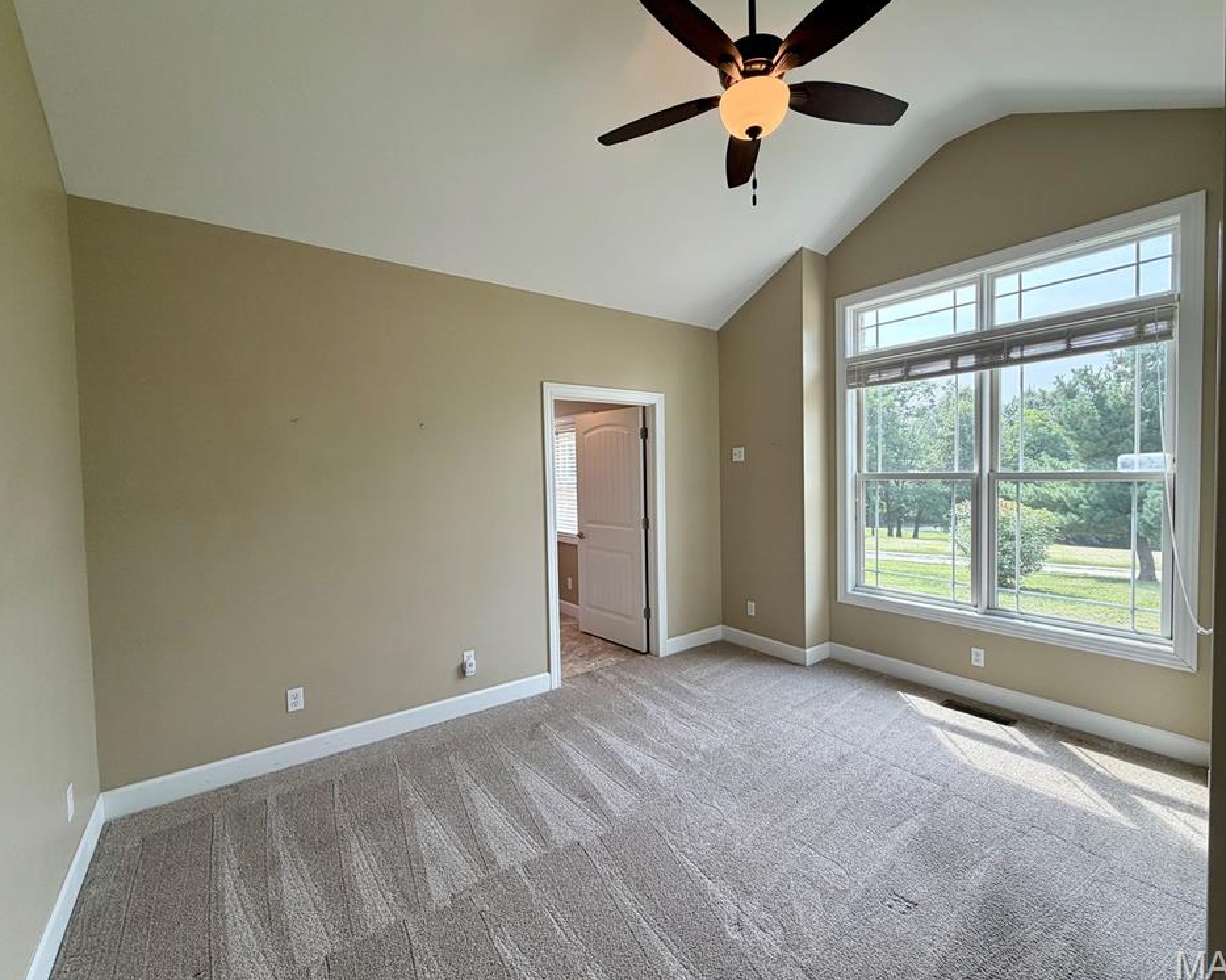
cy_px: 489
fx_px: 544
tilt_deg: -2.4
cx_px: 635
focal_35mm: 15
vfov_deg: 84.0
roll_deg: +1.2
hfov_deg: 96.8
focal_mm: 2.22
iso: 80
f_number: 2.2
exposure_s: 1/120
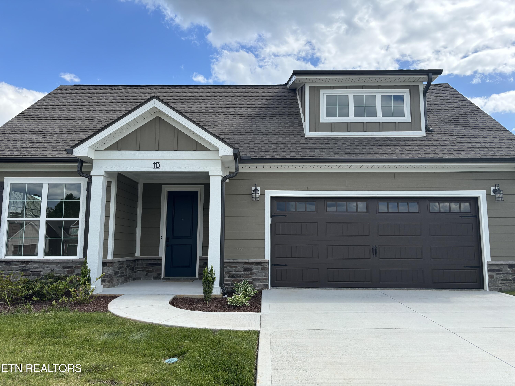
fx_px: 387
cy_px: 193
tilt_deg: +7.4
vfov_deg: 53.1
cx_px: 258
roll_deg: -0.4
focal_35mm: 26
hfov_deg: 67.3
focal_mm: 5.96
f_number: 1.6
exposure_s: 1/2062
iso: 50
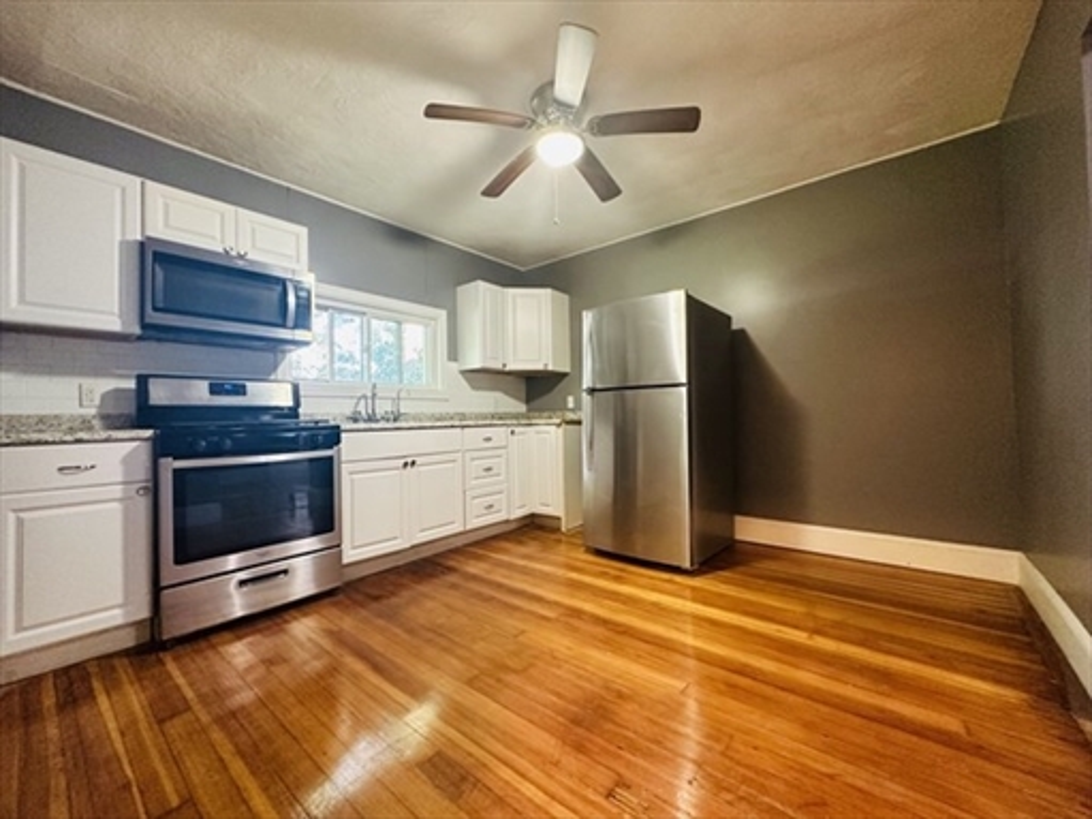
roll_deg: +1.1
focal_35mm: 14
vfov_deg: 85.7
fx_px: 442
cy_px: 410
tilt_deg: +0.0
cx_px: 546
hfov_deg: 102.1
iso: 500
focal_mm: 2.22
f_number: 2.2
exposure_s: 1/60
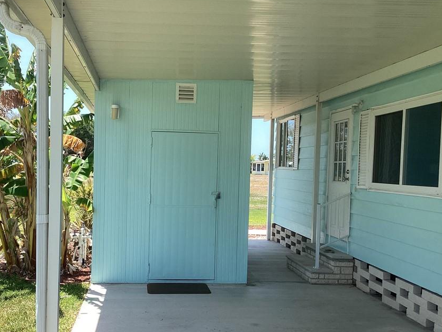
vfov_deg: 37.7
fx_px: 485
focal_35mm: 38
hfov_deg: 48.8
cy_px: 187
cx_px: 184
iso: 25
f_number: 2.4
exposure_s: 1/558
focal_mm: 3.3
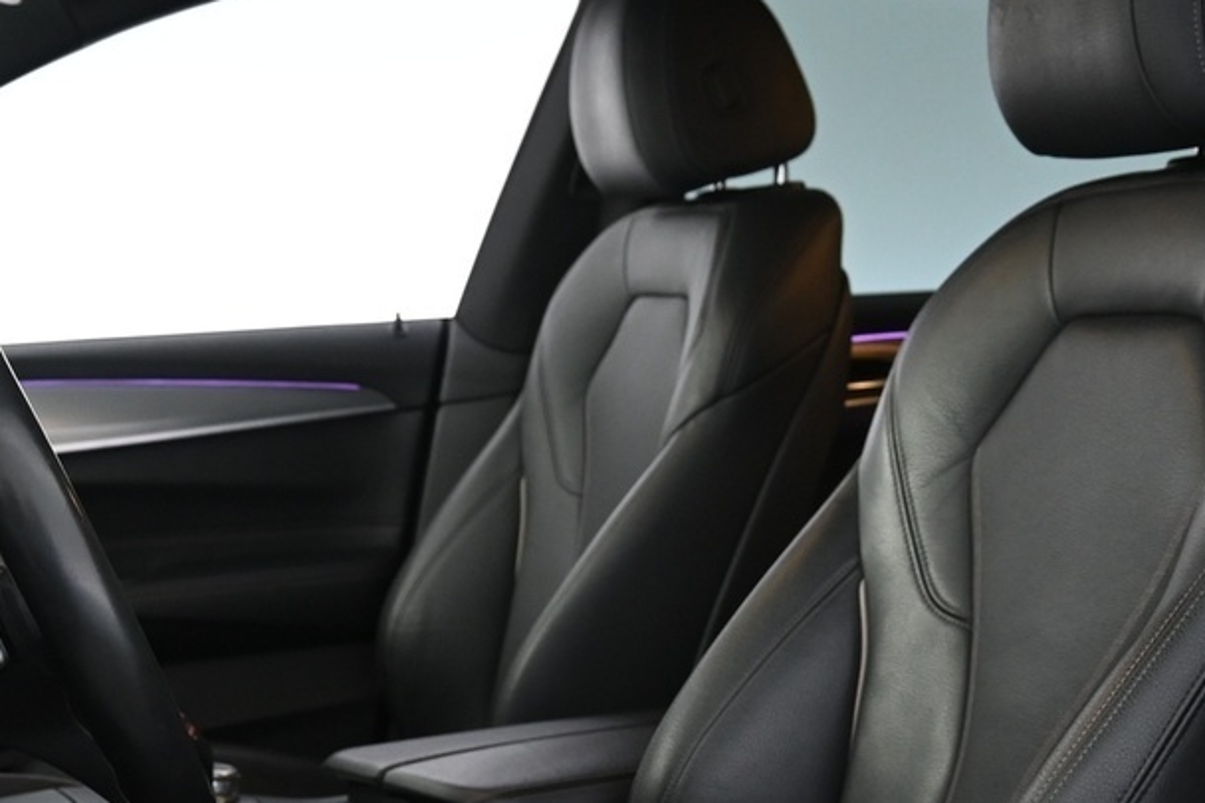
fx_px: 2142
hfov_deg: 31.4
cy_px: 742
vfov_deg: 20.7
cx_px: 620
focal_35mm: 64
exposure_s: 1/25
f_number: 3.5
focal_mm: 16
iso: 900
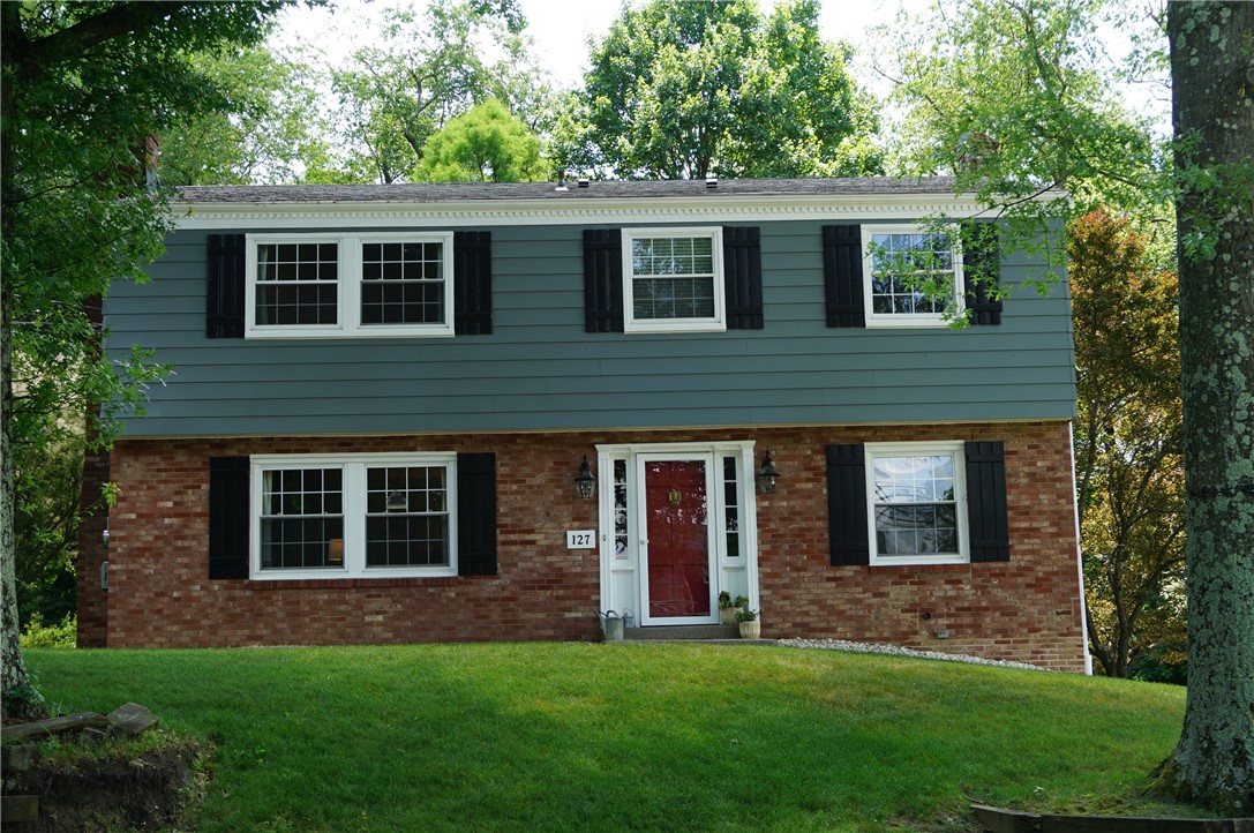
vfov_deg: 26.4
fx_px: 1774
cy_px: 416
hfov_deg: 38.9
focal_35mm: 51
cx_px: 627
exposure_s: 1/60
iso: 100
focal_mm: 34
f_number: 6.3
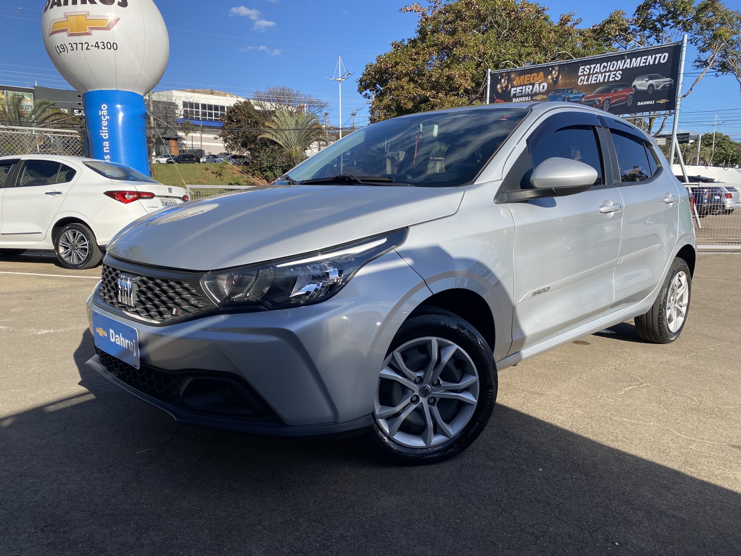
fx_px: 557
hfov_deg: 67.3
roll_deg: -0.4
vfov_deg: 53.1
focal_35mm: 26
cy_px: 278
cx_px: 370
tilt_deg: -8.7
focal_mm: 4.25
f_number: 1.8
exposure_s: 1/1754
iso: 32
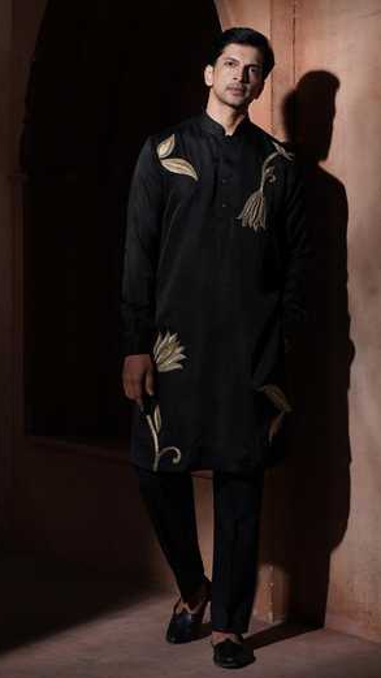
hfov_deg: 15.9
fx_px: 1365
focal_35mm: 76
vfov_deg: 27.9
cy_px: 340
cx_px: 221
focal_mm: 72
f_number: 8
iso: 125
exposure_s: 1/160
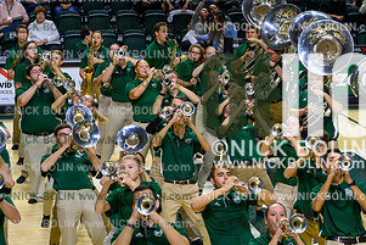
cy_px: 112
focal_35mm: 135
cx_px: 288
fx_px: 1373
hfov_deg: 15.1
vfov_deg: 10.2
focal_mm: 70
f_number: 4.5
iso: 3200
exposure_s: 1/800
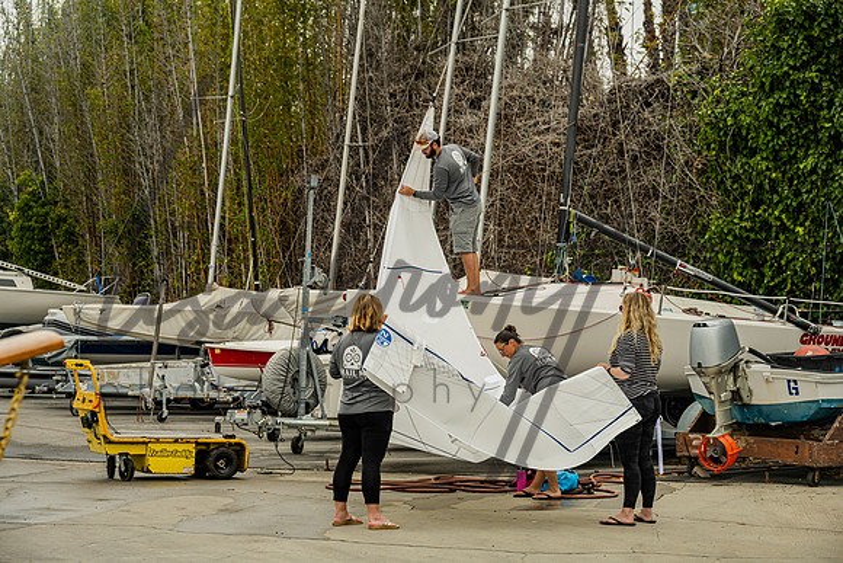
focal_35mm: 67
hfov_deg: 30.1
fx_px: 1569
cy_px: 282
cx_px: 422
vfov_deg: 20.3
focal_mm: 67
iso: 320
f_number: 6.3
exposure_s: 1/320
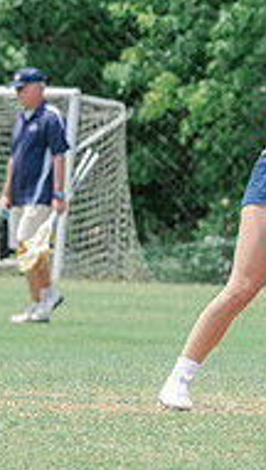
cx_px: 419
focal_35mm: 975
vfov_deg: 2.2
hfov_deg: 1.3
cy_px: 213
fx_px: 12177
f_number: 5
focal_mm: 200
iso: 400
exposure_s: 1/1600
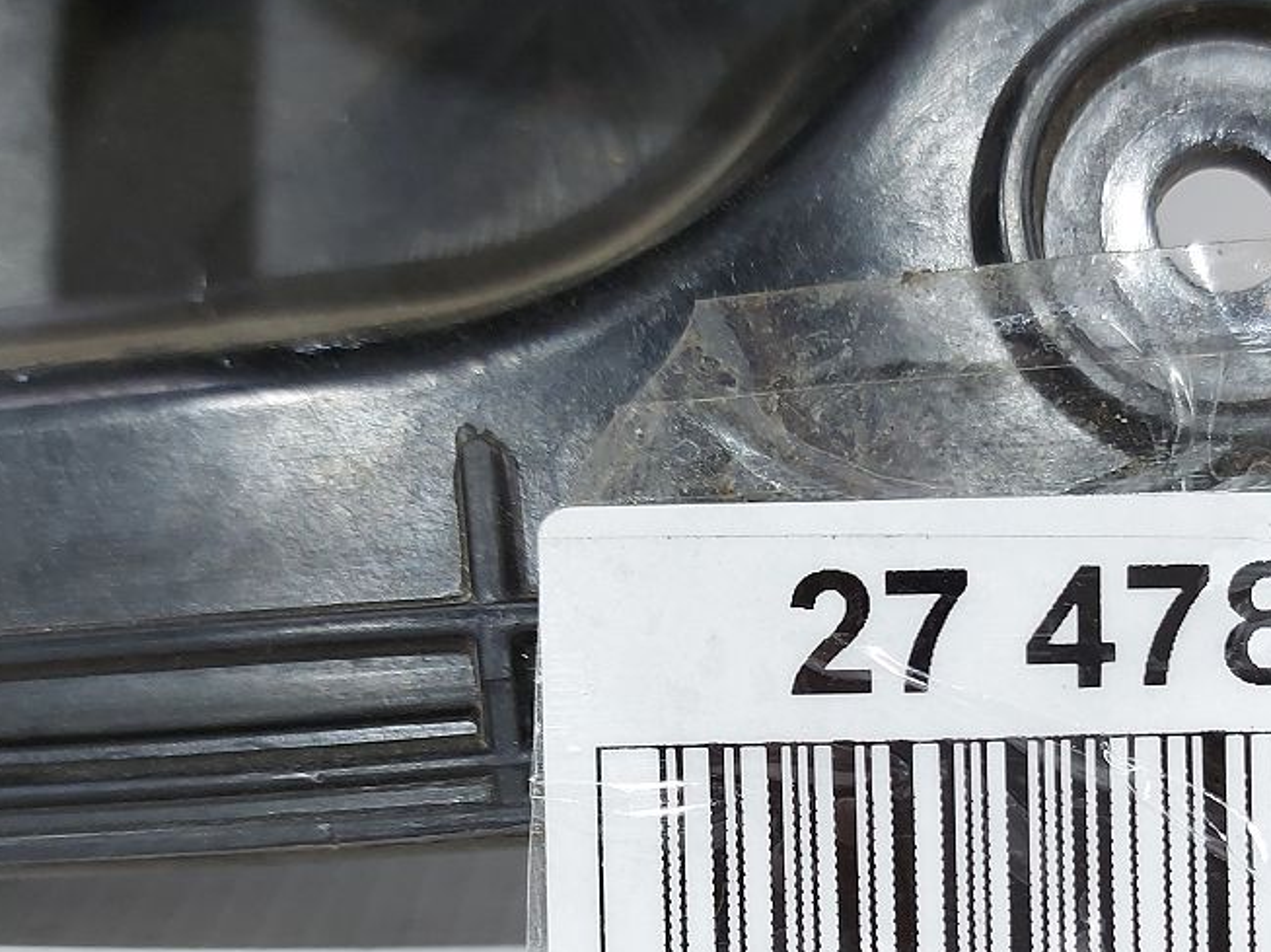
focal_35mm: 51
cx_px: 931
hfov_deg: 36.7
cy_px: 773
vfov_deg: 27.9
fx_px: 1872
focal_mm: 5.23
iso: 80
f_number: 1.8
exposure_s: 1/50
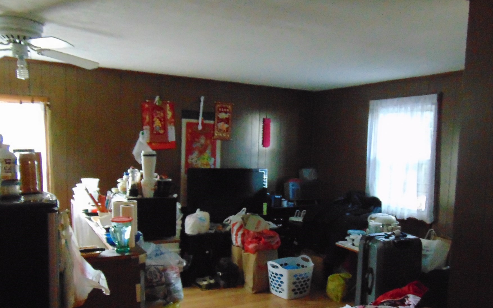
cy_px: 188
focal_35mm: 31
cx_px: 266
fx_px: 416
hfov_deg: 61.2
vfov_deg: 40.4
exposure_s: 1/25
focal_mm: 4.5
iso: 800
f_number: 3
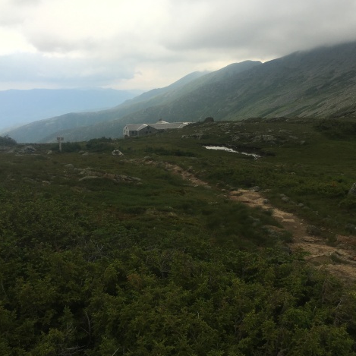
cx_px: 192
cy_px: 175
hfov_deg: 47.2
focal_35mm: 35
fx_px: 407
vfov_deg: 47.2
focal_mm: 4.15
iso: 25
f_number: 2.2
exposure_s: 1/351
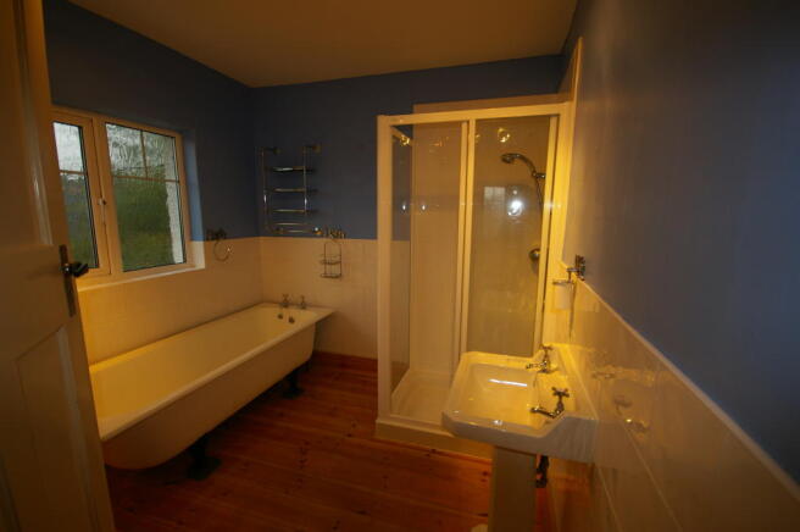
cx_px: 400
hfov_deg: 100.4
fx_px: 333
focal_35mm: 15
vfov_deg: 77.2
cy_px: 266
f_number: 4
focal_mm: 10
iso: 200
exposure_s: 1/20
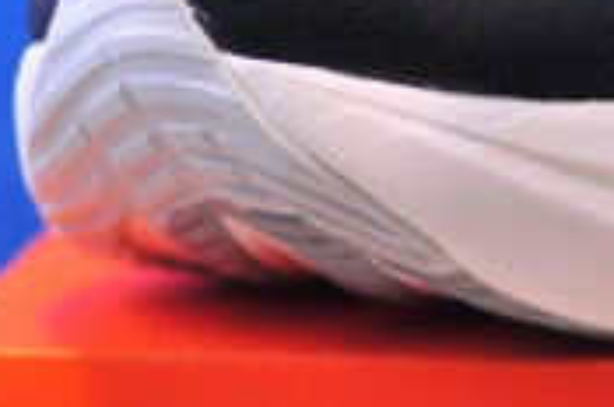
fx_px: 5839
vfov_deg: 4.0
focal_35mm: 343
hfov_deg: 5.9
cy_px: -381
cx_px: 1017
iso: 250
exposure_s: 1/320
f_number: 2
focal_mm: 50
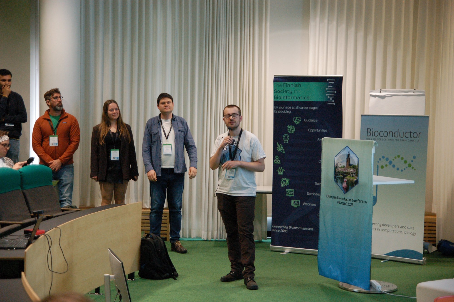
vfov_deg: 18.2
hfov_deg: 27.0
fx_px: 945
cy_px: 151
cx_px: 227
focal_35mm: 75
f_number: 2.8
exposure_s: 1/125
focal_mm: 50
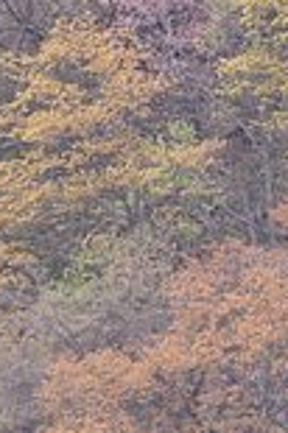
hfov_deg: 0.9
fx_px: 17931
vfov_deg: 1.4
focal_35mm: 1491
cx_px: 173
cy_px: 430
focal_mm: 300
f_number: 6.3
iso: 100
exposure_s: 1/160
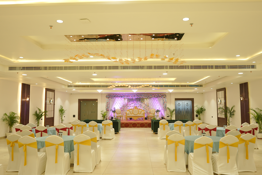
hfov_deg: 61.9
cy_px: 88
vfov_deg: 43.6
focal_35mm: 30
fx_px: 218
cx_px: 131
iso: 250
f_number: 1.8
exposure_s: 1/200
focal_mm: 20
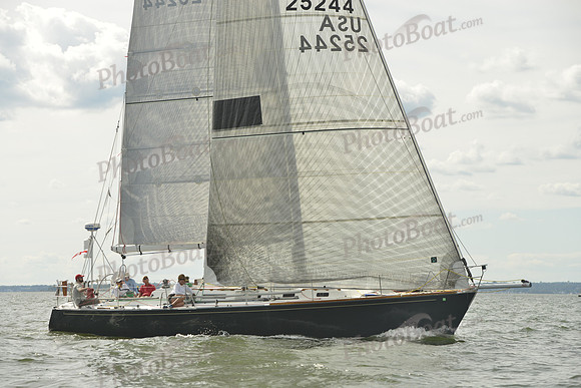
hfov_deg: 18.6
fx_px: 1776
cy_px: 194
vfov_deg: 12.5
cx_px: 290
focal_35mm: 110
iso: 200
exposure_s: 1/1000
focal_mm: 110
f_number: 7.1
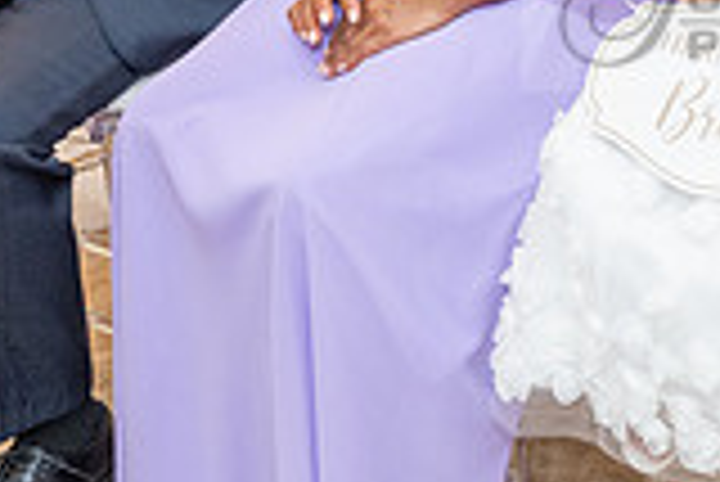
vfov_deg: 15.4
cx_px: 914
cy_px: -16
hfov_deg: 21.3
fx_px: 1742
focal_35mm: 87
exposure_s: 1/200
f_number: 3.5
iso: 1250
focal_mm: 24
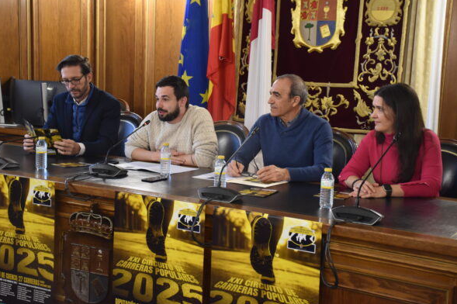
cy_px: 150
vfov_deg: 25.3
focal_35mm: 54
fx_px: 679
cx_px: 228
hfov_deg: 37.2
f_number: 4.2
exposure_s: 1/60
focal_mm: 35
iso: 1400
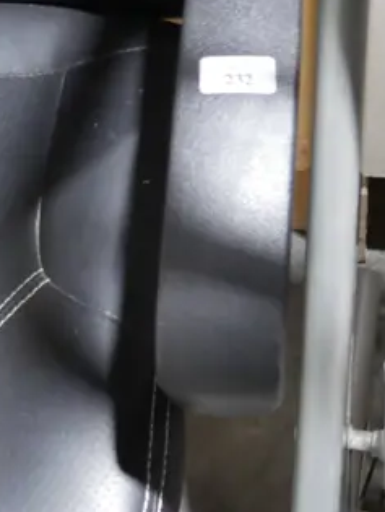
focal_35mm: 104
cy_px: -31
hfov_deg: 13.5
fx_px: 1539
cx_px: -167
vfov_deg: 18.3
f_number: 3.6
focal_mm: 16
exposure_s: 1/60
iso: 1250
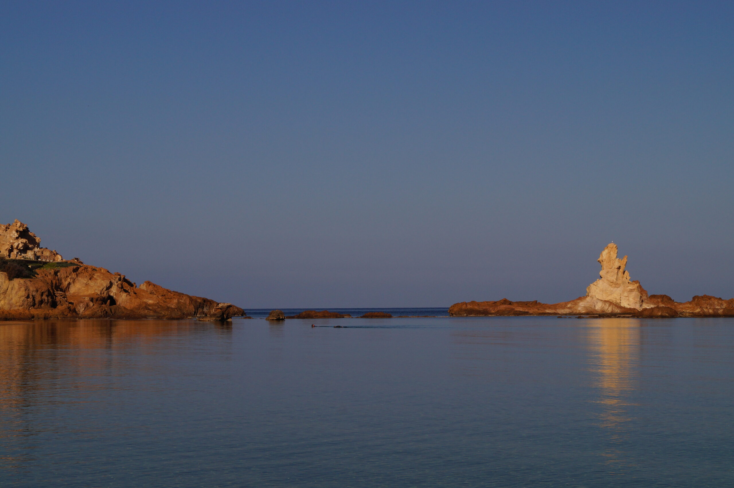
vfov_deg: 18.2
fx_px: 1528
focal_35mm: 75
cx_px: 367
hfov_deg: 27.0
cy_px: 244
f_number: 14
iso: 200
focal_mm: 50
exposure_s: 1/800
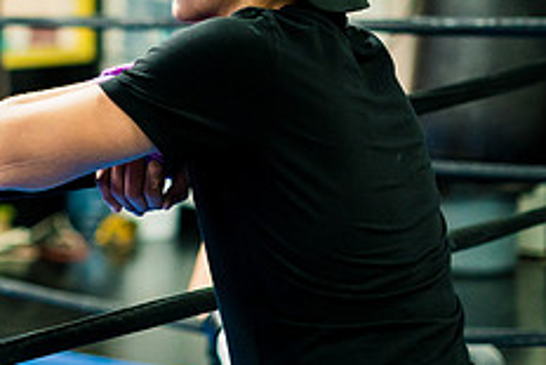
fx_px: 1897
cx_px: -31
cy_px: 81
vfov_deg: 11.0
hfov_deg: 16.0
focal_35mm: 125
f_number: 1.8
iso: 3200
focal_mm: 50
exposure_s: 1/640
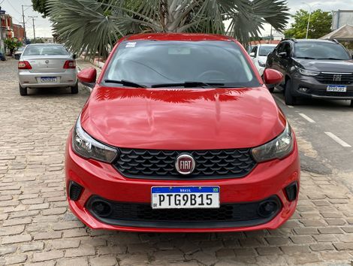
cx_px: 176
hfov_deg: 59.9
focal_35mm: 30
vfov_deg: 46.9
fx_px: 306
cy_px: 133
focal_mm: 4.25
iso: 40
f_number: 1.8
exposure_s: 1/59
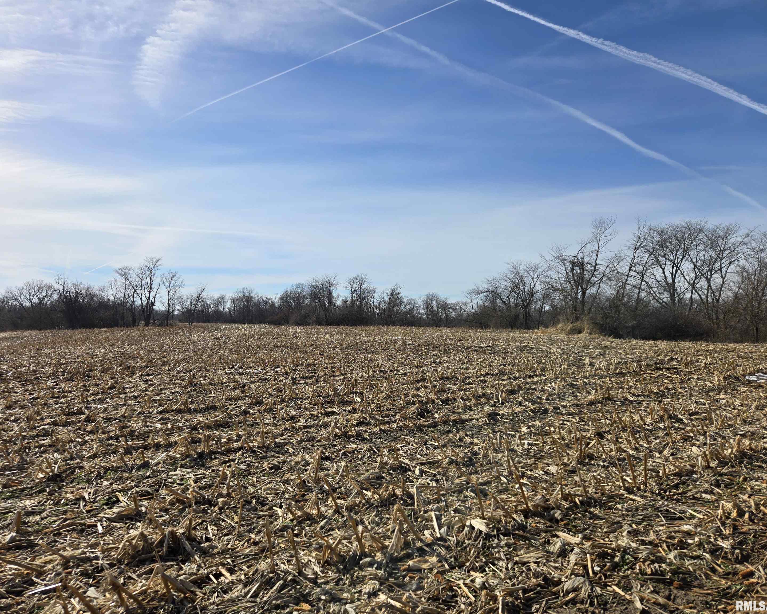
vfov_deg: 58.8
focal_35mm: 24
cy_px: 307
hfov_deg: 70.3
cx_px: 367
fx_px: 545
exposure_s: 1/2929
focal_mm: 5.4
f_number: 1.8
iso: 25
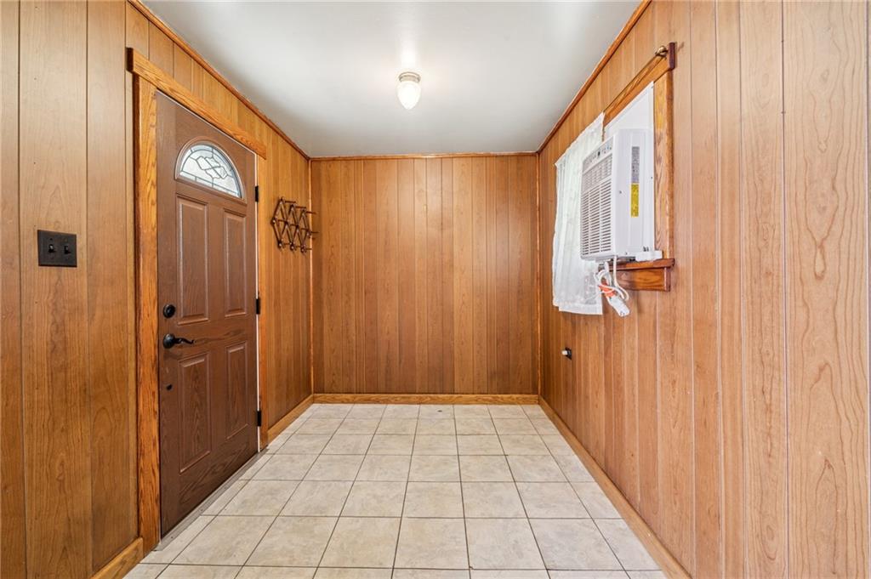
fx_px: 338
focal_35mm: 14
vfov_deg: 81.1
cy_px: 290
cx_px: 436
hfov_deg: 104.3
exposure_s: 4
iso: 50
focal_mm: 14
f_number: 11
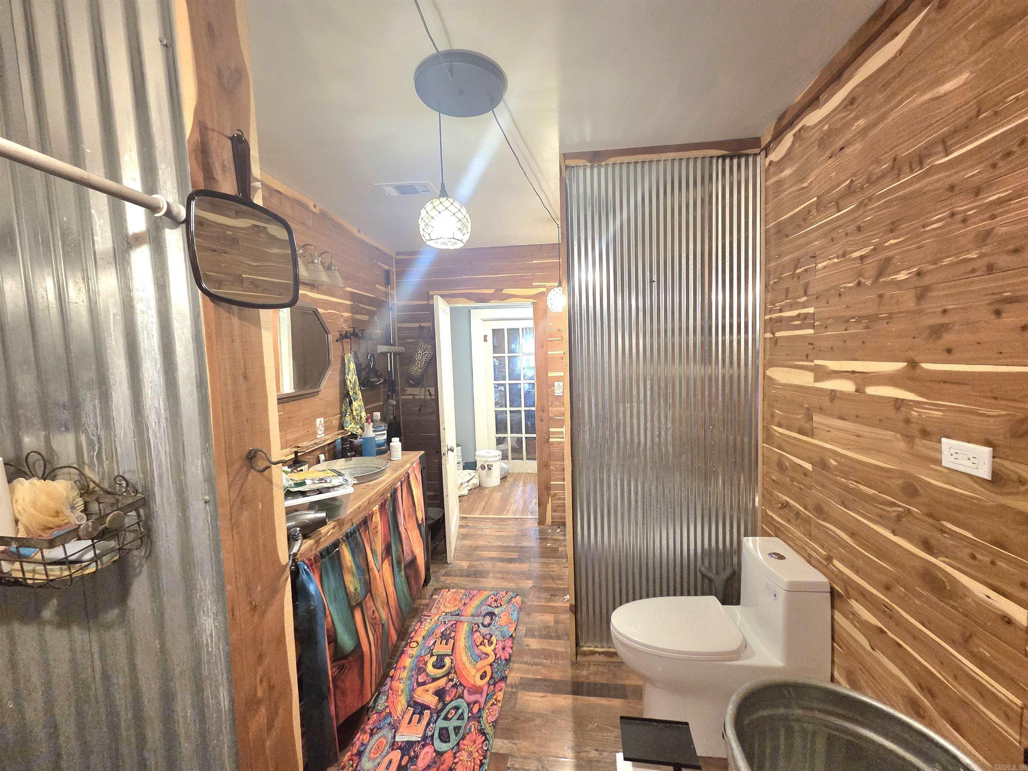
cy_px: 386
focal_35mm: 13
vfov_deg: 89.9
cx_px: 514
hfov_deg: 106.2
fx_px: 386
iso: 640
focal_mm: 2.2
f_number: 2.2
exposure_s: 1/60.2
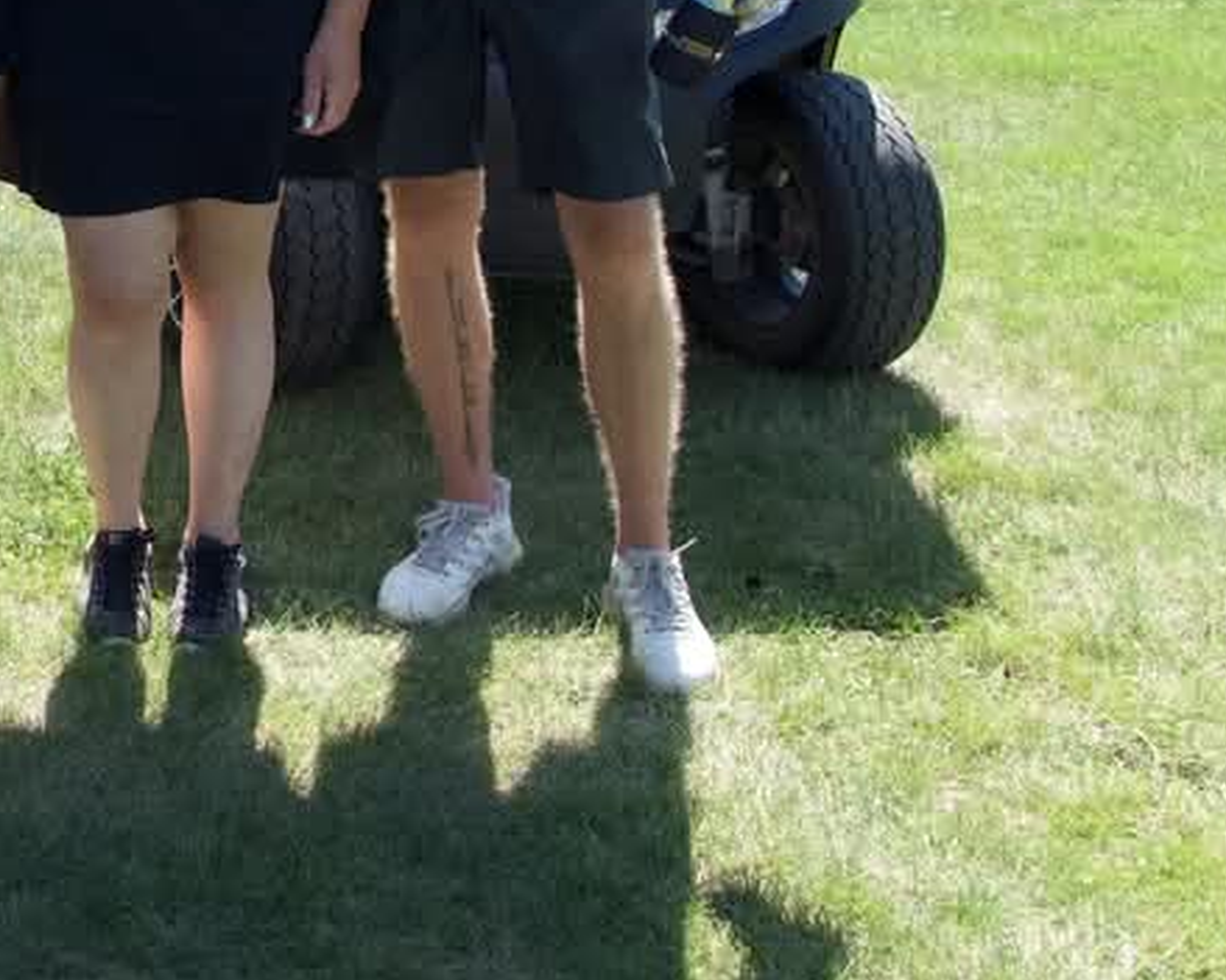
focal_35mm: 77
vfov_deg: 19.1
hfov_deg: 23.2
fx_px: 2793
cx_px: -137
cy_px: -81
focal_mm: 20
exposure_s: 1/1500
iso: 1250
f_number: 6.7
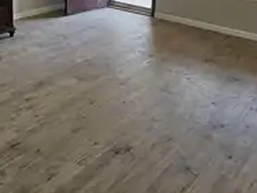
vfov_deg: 28.0
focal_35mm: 49
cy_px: 3
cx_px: 134
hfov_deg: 38.9
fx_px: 364
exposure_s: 1/120
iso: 125
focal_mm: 6.3
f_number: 1.7
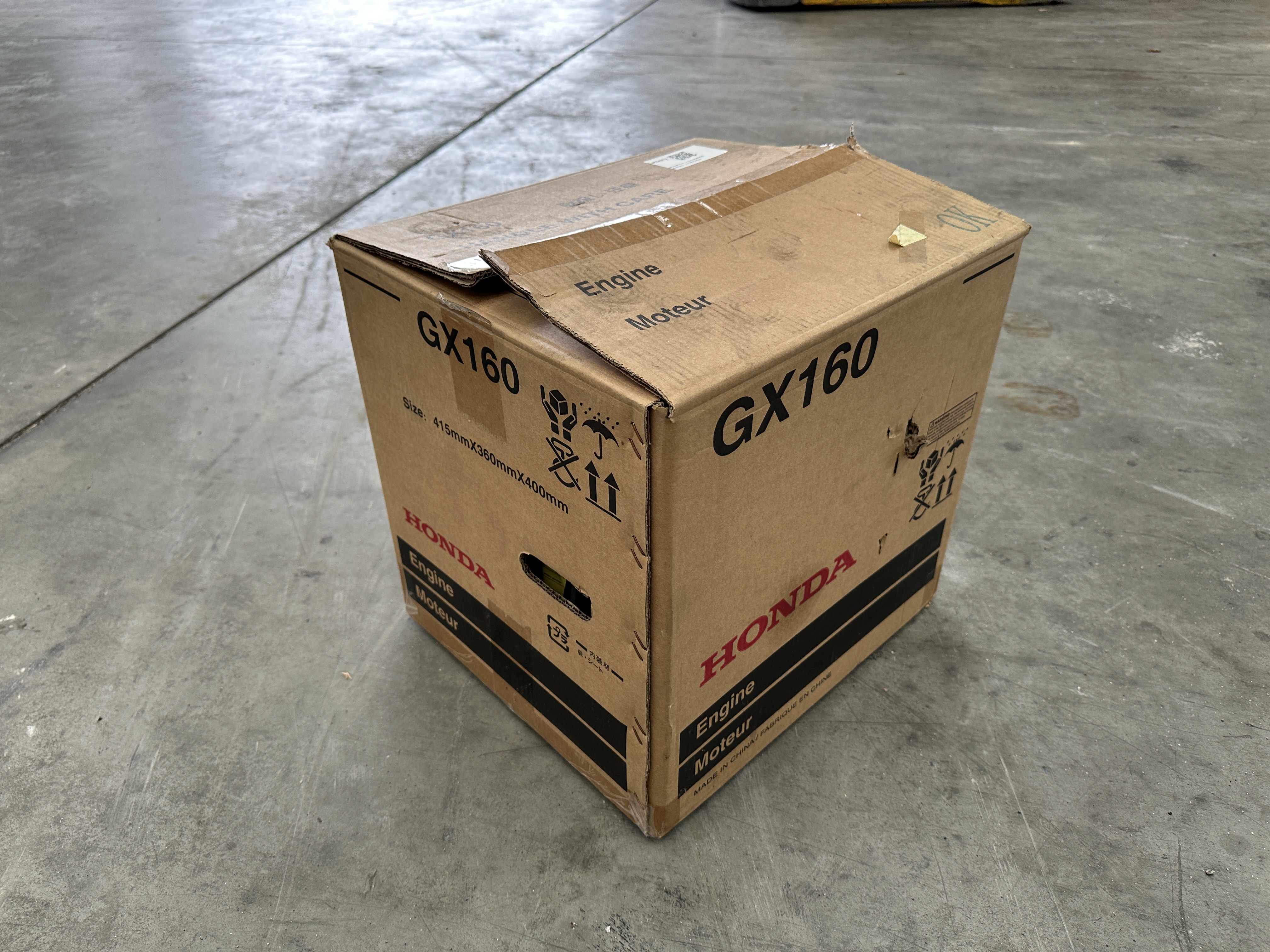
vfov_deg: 56.8
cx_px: 635
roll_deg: +0.3
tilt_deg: -34.8
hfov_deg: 71.6
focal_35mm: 24
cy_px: 476
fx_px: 881
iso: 125
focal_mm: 6.86
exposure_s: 1/121
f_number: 1.78
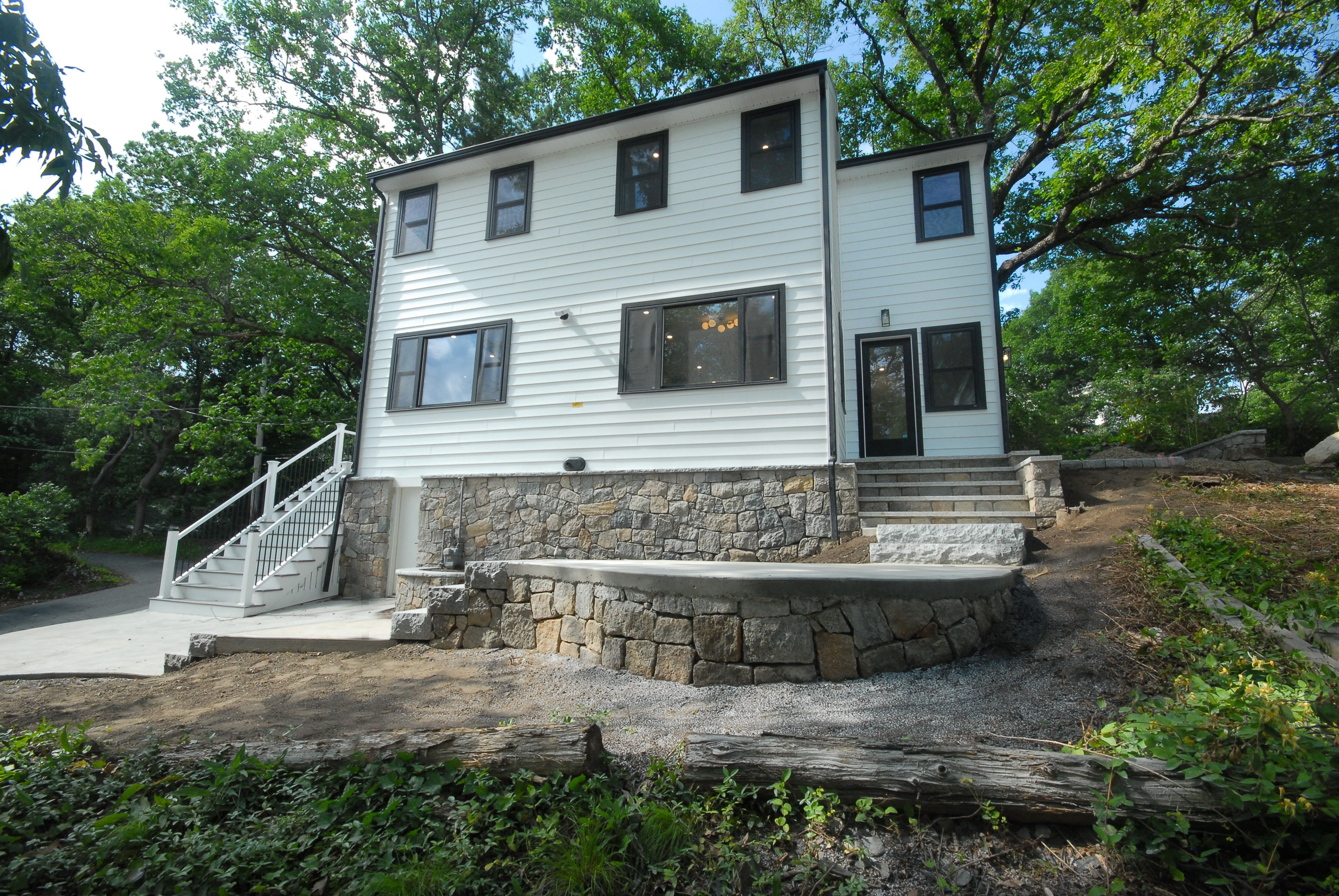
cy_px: 448
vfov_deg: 77.5
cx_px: 670
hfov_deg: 100.3
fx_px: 559
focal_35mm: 15
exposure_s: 1/100
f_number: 13
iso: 400
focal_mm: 10
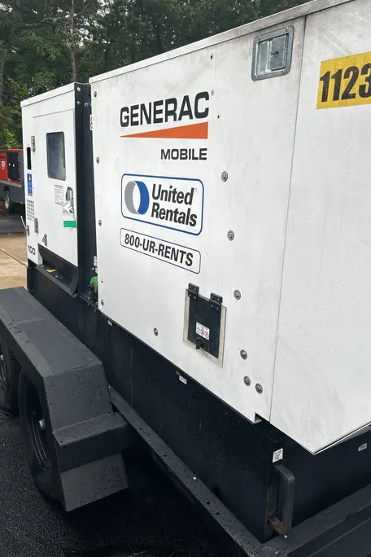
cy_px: 262
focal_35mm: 29
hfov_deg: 44.9
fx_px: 448
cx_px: 168
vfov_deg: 63.6
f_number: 1.5
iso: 50
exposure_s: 1/499
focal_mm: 5.7
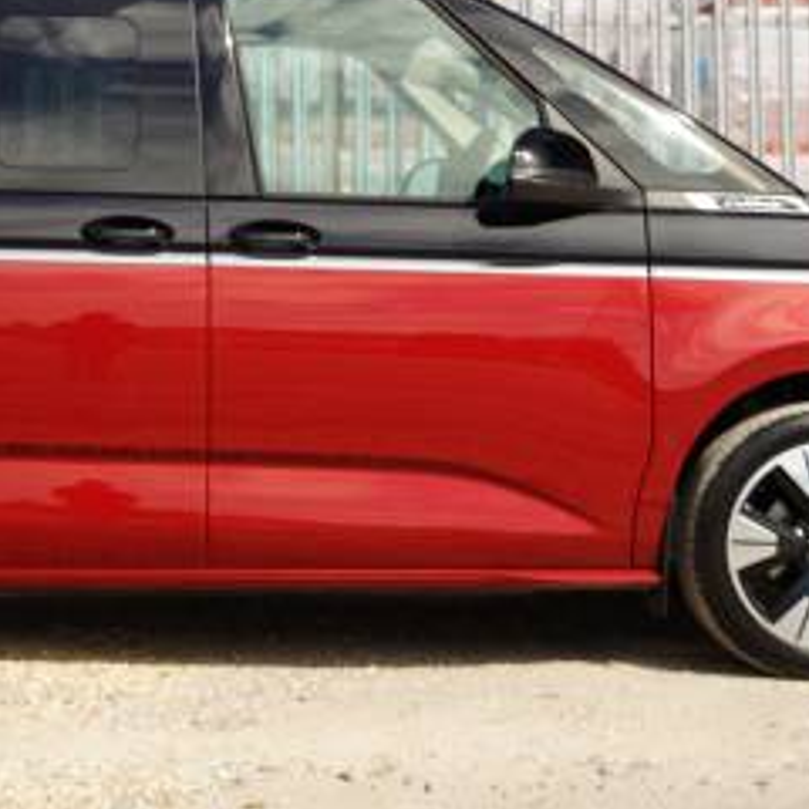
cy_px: 128
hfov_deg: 18.1
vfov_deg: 18.0
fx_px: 2518
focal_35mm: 95
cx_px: 155
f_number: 5
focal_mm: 42.1
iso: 100
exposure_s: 1/250
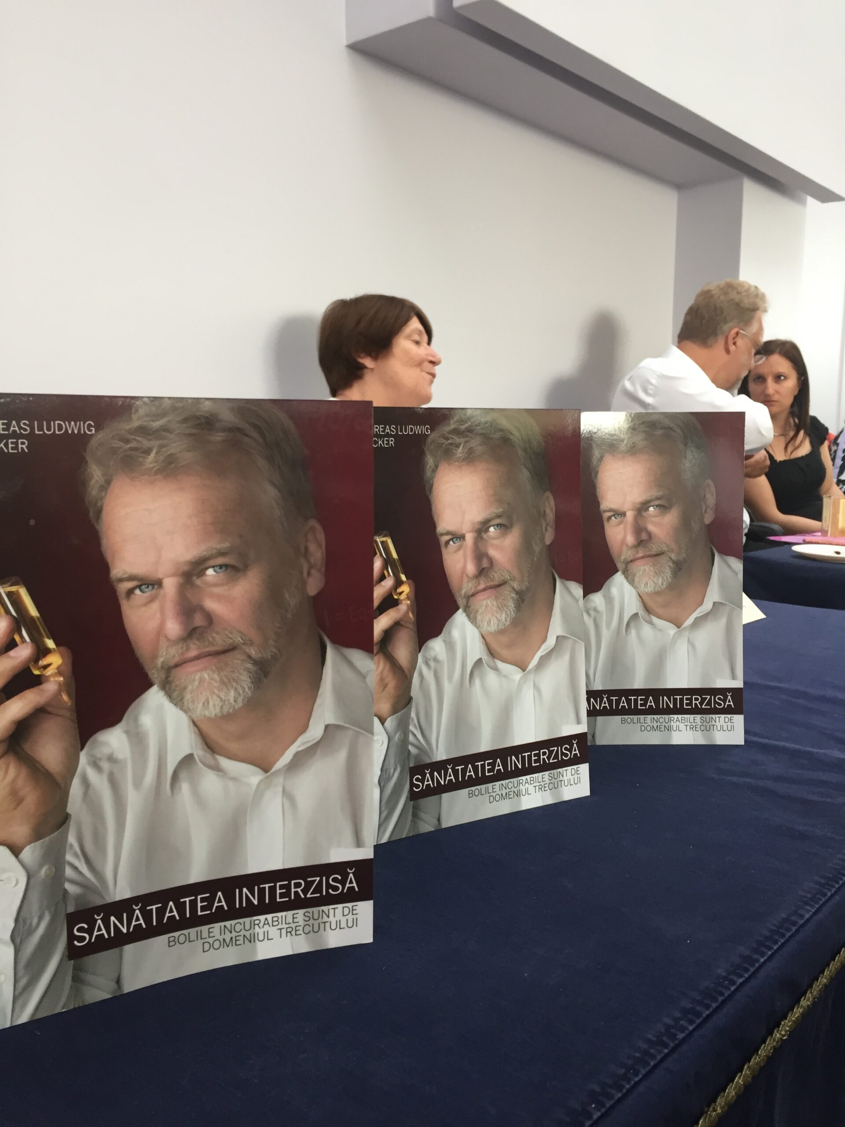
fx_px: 944
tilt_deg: -6.8
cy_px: 564
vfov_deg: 61.7
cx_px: 422
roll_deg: -0.2
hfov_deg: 48.2
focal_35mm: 29
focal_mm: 4.15
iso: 80
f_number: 2.2
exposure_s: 1/33
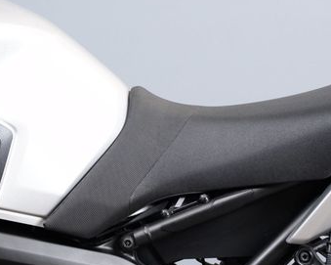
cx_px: 176
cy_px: 88
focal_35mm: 186
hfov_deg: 10.4
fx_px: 1822
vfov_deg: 8.3
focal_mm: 105
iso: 5000
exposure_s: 1/80
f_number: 9
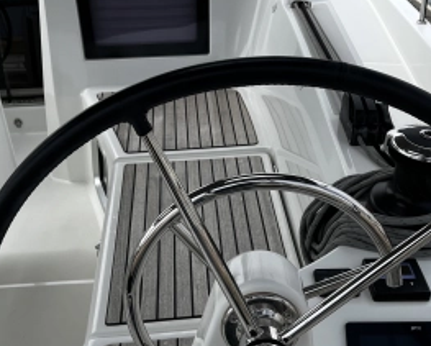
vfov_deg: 28.3
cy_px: 250
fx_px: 677
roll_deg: +3.5
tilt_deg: -33.2
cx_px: 247
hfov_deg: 35.3
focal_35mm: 53
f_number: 1.6
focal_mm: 5.1
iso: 50
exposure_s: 1/2755
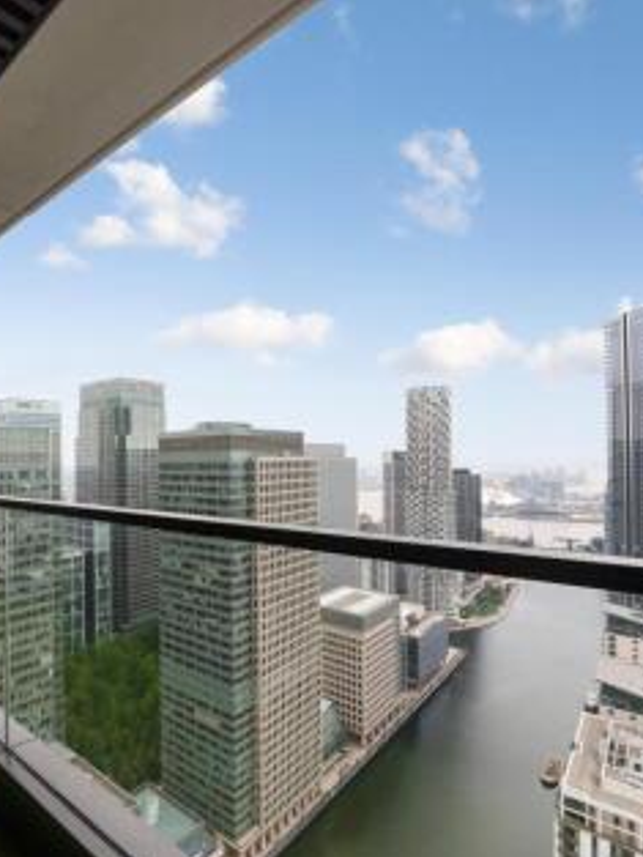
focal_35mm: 19
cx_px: 175
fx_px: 470
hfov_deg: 65.3
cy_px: 431
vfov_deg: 84.6
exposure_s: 1/200
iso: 400
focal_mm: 13
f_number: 16
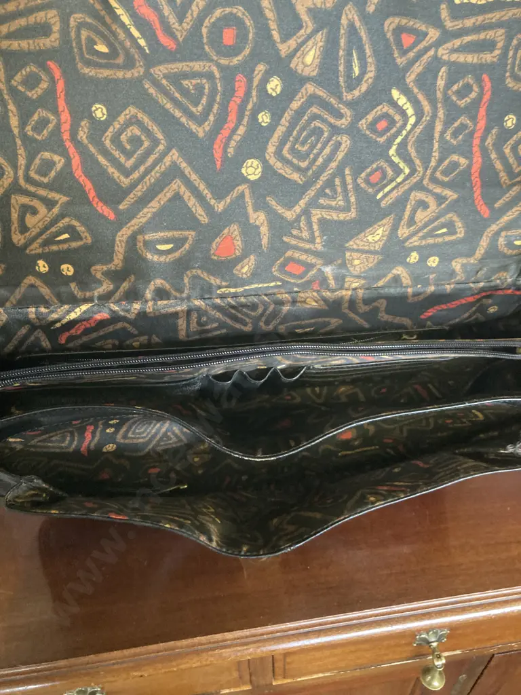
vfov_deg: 63.4
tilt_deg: -40.9
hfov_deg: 49.7
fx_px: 562
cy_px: 348
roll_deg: +0.0
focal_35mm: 28
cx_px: 260
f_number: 1.8
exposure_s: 1/60
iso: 320
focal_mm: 3.99
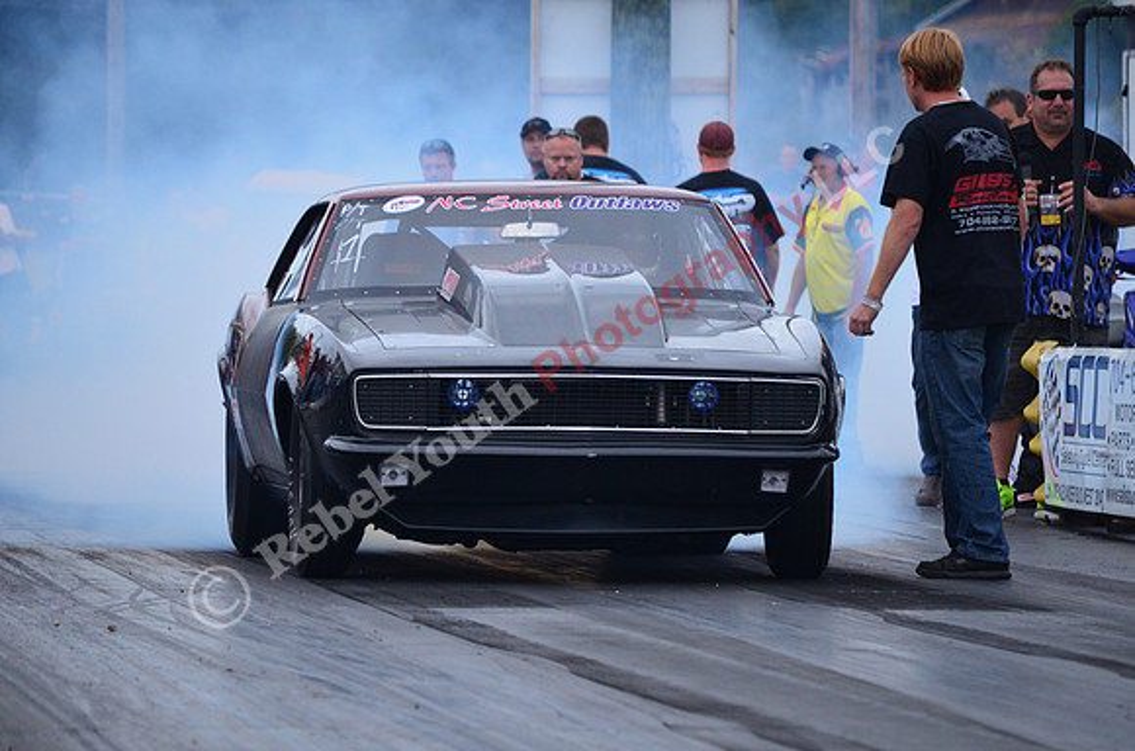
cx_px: 568
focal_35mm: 300
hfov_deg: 6.9
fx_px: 9438
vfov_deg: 4.6
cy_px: 376
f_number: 5.6
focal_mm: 200
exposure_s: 1/400
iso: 1000
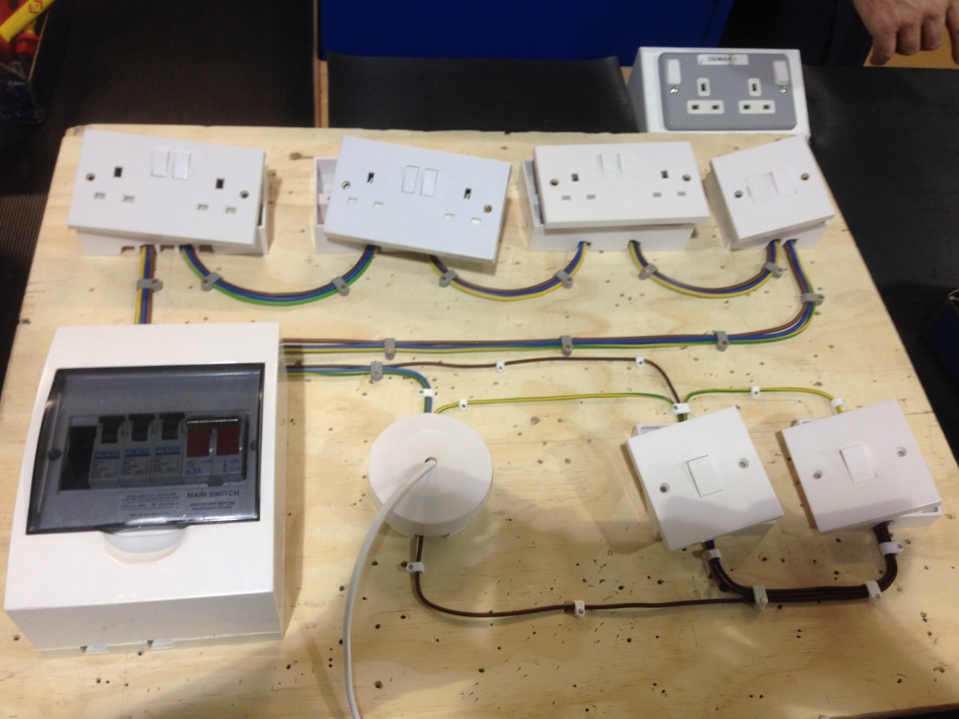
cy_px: 360
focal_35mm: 33
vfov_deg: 42.9
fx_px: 914
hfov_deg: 55.4
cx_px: 480
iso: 50
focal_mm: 4.12
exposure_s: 1/20
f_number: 2.4
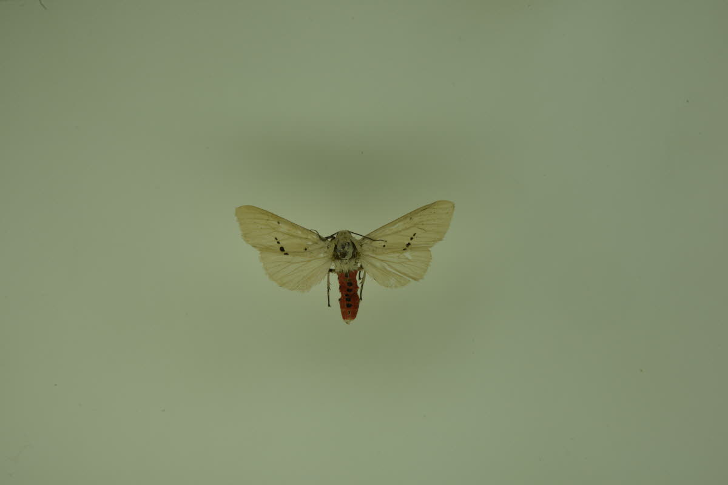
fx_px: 1213
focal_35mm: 60
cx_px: 364
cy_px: 242
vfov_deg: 22.6
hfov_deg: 33.4
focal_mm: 60
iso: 100
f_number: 22
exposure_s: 1/60
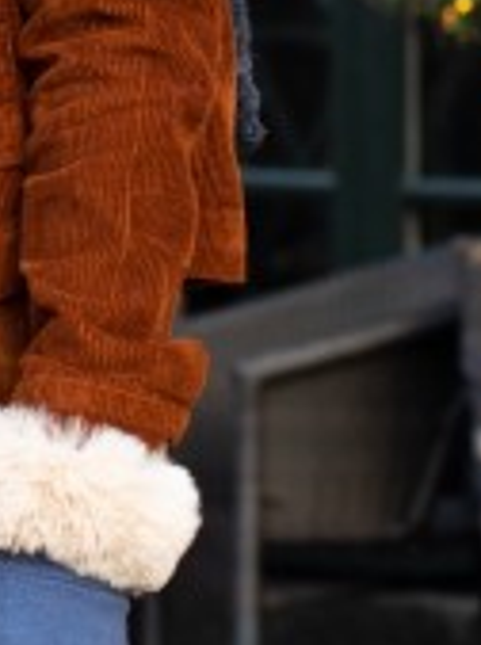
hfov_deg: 4.8
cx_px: -317
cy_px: -164
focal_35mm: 308
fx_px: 5728
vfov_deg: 6.4
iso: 400
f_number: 3.5
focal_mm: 50
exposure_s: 1/320
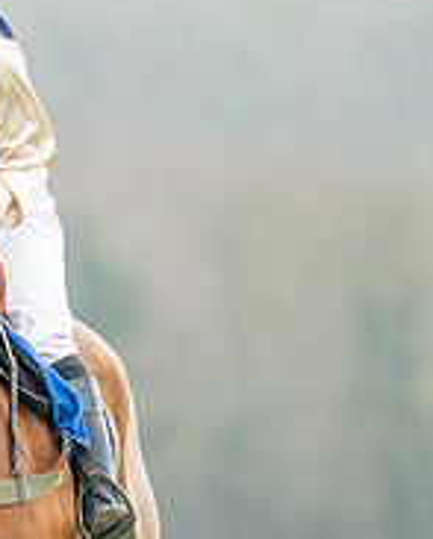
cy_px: 363
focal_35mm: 2213
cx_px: -263
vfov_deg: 0.9
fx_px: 35362
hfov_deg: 0.7
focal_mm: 400
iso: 1000
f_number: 4.5
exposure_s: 1/800
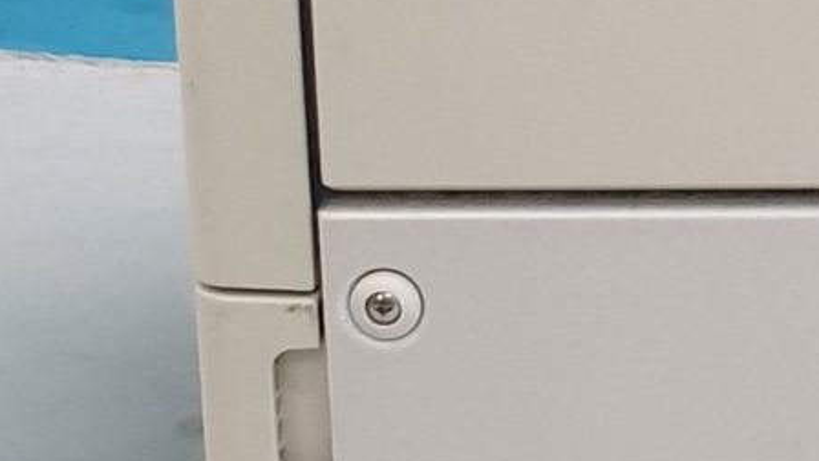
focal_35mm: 162
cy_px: -701
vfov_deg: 7.0
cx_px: 1459
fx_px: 3518
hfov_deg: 12.2
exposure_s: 1/50
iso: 320
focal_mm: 4.3
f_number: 2.4
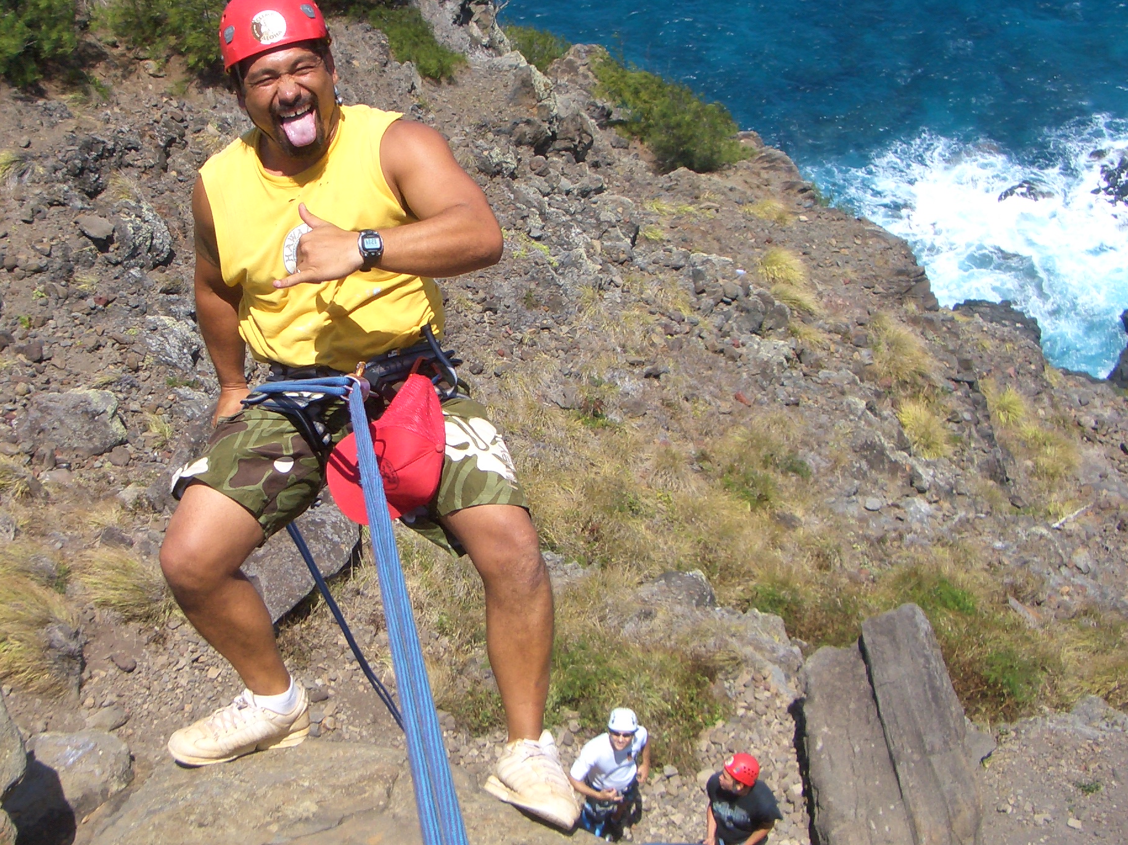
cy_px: 411
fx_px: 1596
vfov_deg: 29.7
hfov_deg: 38.4
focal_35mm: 49
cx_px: 361
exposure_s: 1/400
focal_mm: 5.8
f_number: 4.3
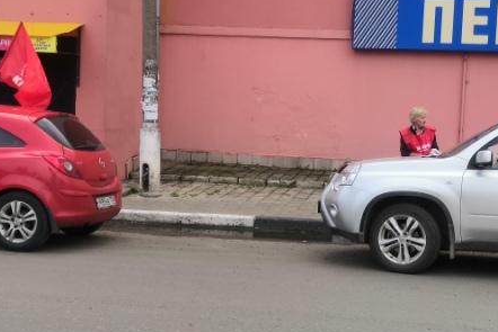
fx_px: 899
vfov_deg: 20.9
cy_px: 167
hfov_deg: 30.8
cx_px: 309
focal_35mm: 65
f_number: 1.8
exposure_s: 1/378
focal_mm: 3.95
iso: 50
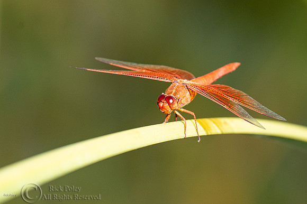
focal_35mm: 989
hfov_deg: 2.1
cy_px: 98
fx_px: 8431
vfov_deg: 1.4
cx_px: 149
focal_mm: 600
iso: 1250
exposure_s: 1/1250
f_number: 7.1
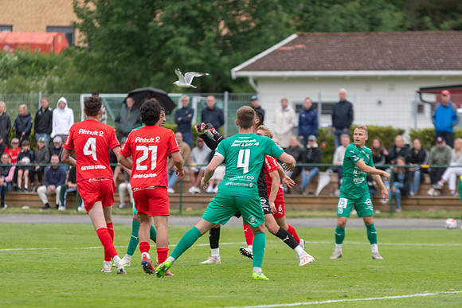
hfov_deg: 7.7
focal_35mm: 266
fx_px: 3419
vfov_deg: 5.2
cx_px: 231
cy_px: 154
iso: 450
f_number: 3.2
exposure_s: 1/1250
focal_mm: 175
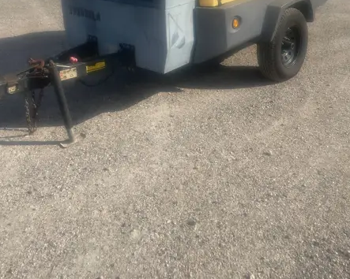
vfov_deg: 33.9
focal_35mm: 42
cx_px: 154
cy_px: 33
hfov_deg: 43.8
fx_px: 435
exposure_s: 1/6494
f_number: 1.6
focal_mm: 4.2
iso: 50
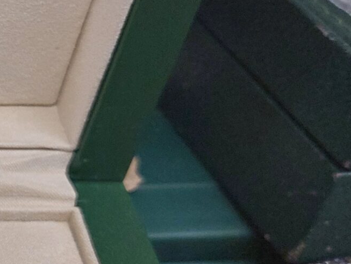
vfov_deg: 15.1
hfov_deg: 17.0
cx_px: -251
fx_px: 994
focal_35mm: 98
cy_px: 177
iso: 100
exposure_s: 1/50
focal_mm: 5.23
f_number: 1.8
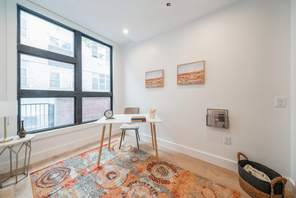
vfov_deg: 90.0
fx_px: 99
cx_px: 148
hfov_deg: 112.6
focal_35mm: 12
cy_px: 99
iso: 250
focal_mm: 12
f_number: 11
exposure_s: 1/4
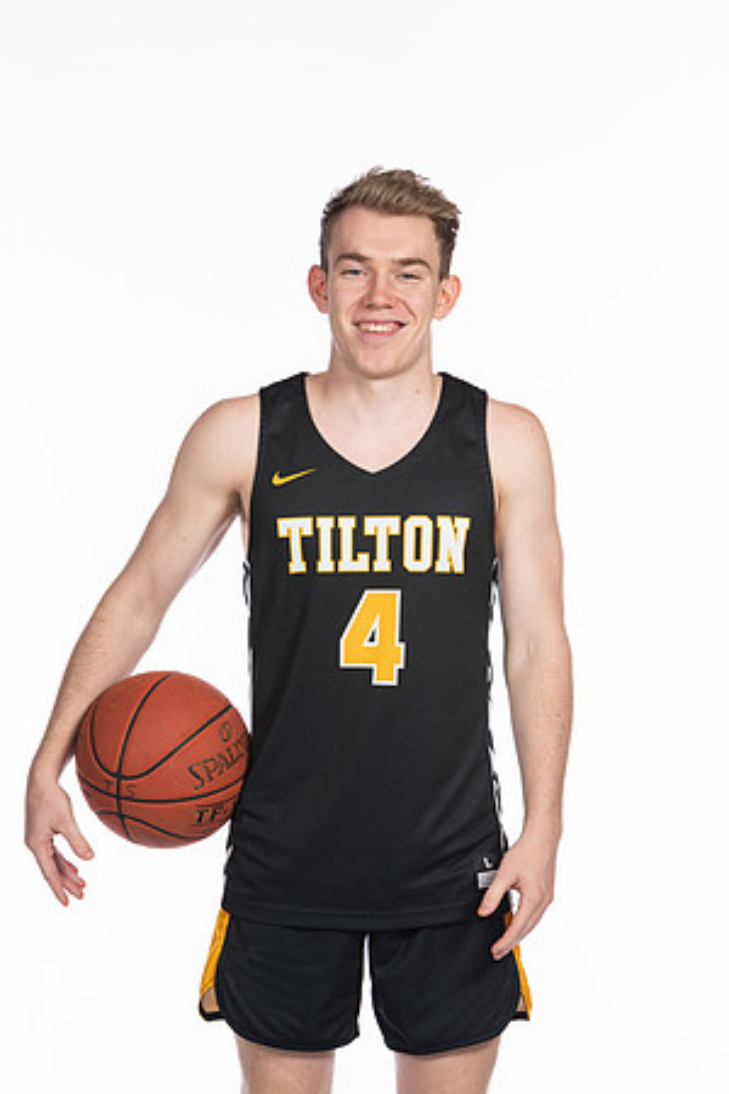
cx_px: 364
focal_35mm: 202
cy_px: 547
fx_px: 6150
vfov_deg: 10.2
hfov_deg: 6.8
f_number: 5.6
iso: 100
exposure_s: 1/100
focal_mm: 135
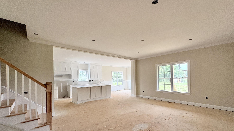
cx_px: 121
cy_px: 78
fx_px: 99
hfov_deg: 99.3
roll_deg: +1.9
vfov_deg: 66.5
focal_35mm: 16
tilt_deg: +1.0
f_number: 2.2
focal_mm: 2.22
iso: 64
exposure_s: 1/99
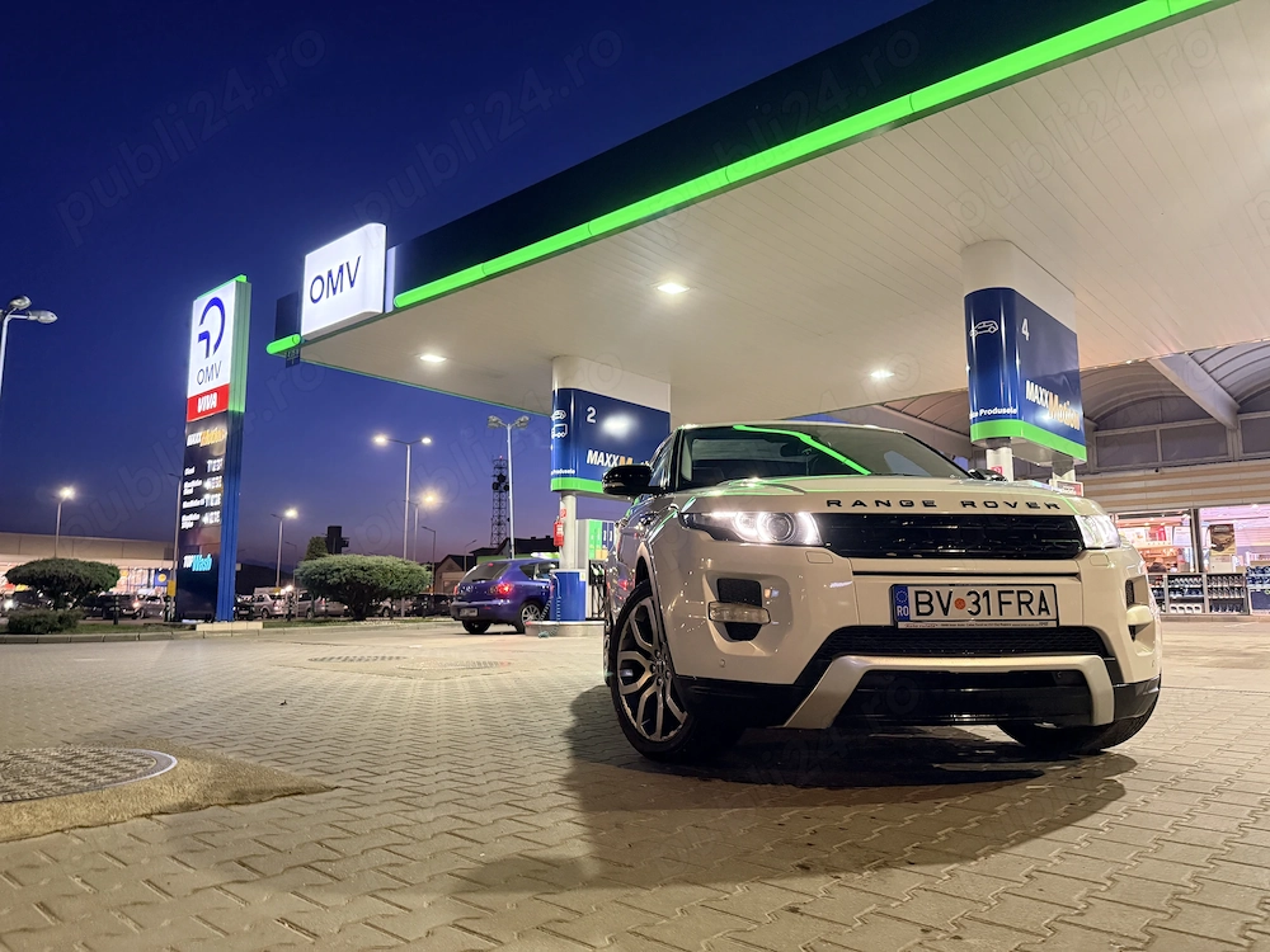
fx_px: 881
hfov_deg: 71.6
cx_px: 635
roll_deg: -1.6
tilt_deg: +8.0
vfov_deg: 56.8
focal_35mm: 24
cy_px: 476
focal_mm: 6.76
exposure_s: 1/53
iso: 800
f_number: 1.78
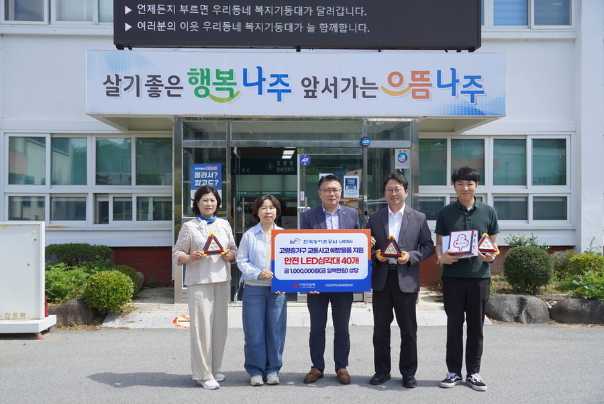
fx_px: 655
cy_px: 202
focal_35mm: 39
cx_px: 302
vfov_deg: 34.2
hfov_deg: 49.5
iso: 100
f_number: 4.5
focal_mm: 26
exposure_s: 1/320
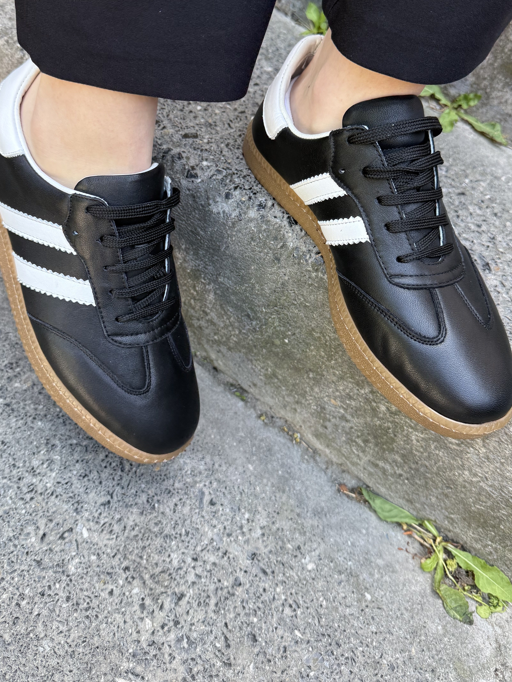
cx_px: 230
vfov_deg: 56.1
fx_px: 631
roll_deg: -23.3
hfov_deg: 44.1
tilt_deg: -42.4
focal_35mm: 32
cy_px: 252
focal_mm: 6.76
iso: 100
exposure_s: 1/253
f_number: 1.78
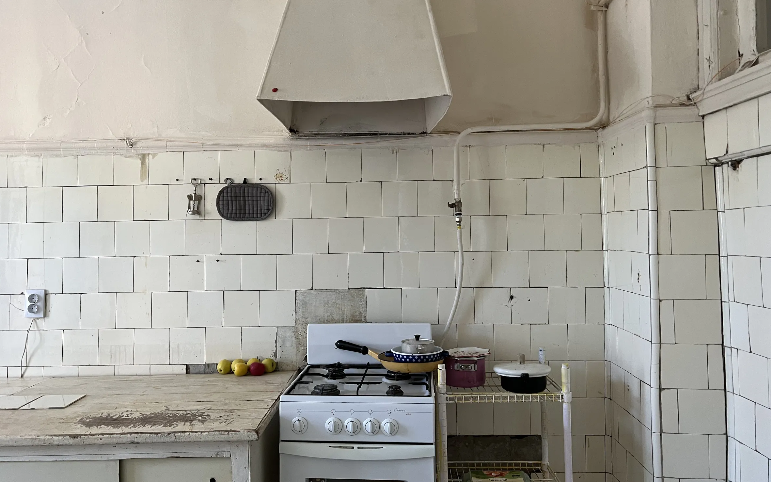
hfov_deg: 66.5
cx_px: 383
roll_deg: -0.2
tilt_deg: +3.1
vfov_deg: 44.5
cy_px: 231
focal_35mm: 28
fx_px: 588
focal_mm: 5.7
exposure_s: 1/90
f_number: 1.5
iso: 125
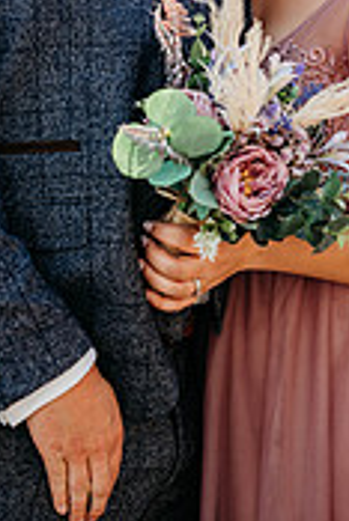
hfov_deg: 6.3
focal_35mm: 218
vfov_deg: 9.4
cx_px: 189
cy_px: 0
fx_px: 3164
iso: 100
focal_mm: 85
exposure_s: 1/640
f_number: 3.2
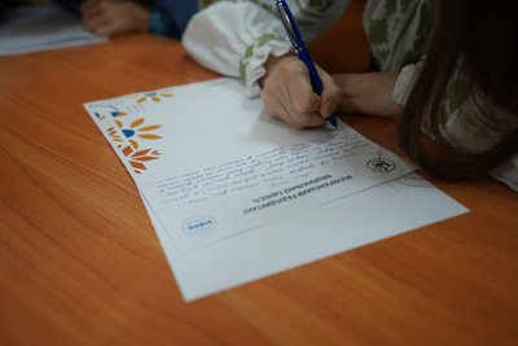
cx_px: 259
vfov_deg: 37.9
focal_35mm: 35
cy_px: 173
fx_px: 504
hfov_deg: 54.4
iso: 250
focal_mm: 35
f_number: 2.8
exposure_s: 1/100
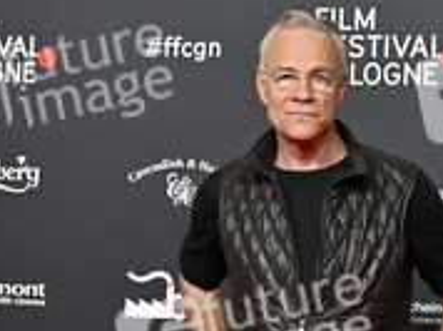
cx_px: 316
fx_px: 1380
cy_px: 458
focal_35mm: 108
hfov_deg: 18.2
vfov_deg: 13.1
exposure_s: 1/200
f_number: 5
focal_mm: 50
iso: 800
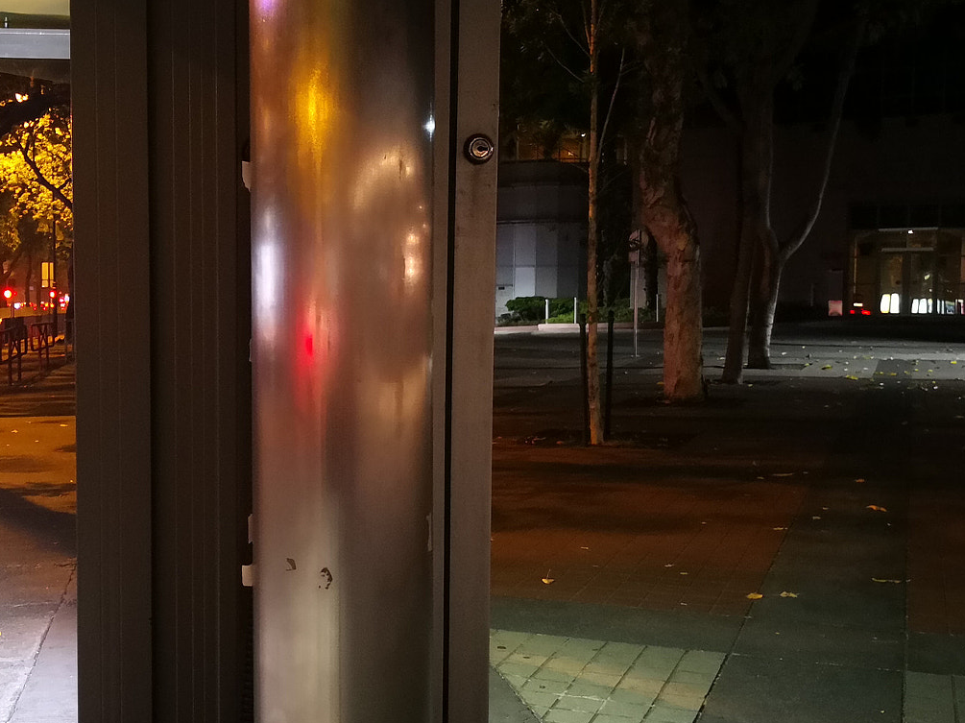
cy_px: 383
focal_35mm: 43
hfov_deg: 42.6
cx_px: 247
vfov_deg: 33.6
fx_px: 1198
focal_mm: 3.95
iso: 1000
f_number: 1.6
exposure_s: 1/16.7
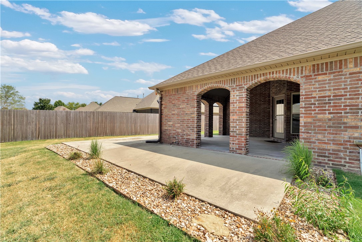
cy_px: 121
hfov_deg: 96.7
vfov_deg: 73.7
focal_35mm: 16
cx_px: 181
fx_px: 161
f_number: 7.1
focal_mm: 16
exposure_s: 1/125
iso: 100
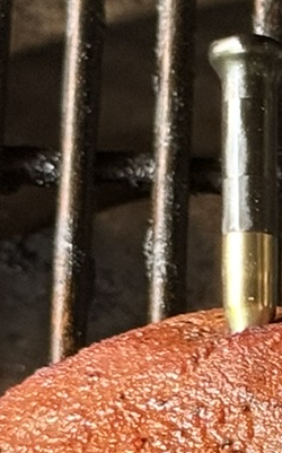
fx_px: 3203
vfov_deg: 8.0
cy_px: 497
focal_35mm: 260
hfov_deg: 4.9
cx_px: 608
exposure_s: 1/41
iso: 250
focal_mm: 6.76
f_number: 1.78
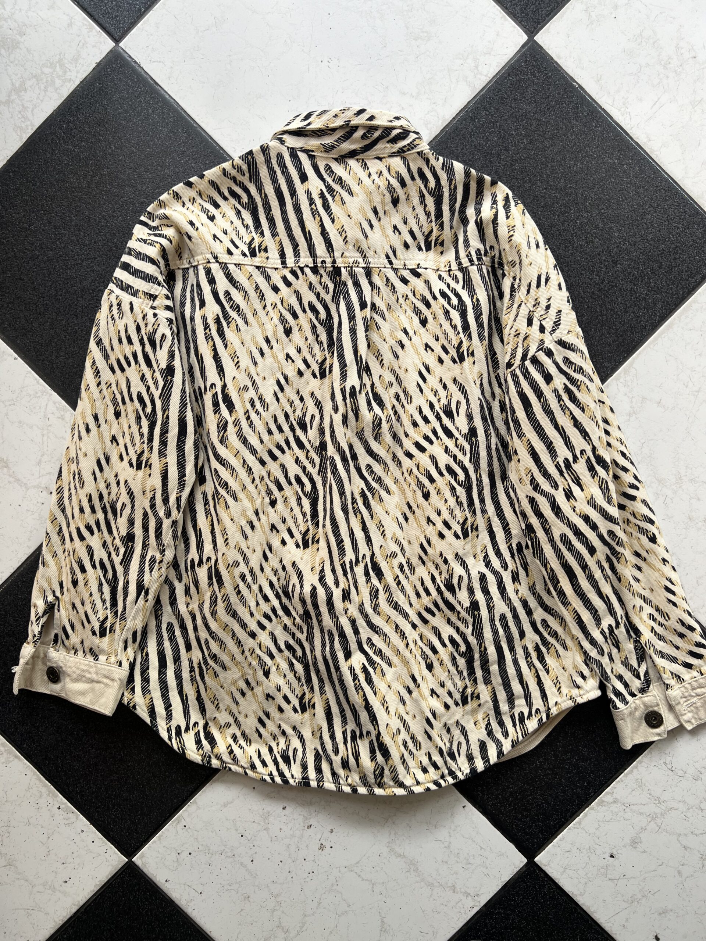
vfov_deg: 67.3
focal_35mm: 26
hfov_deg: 53.1
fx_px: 707
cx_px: 353
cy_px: 470
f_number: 1.5
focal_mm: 5.7
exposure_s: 1/127
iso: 32
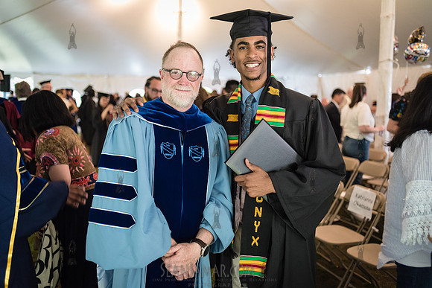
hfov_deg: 54.4
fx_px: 420
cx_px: 216
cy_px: 144
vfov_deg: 37.9
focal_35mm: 35
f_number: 2.8
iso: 4000
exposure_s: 1/100
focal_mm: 35
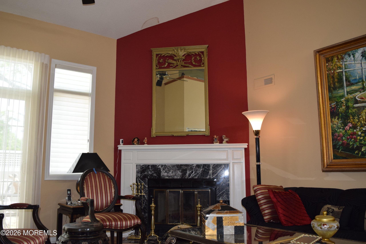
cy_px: 122
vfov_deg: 40.0
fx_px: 335
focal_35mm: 33
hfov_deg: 57.2
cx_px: 183
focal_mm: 22
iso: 720
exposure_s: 1/125
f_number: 5.6
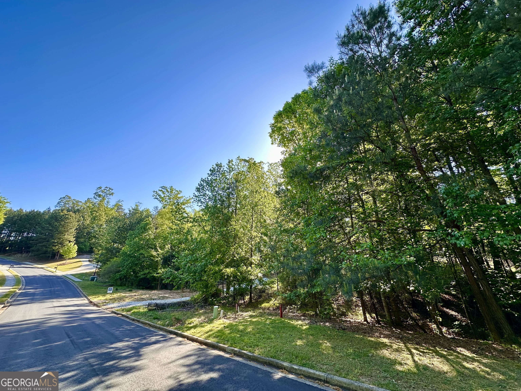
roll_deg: -2.8
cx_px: 260
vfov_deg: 85.7
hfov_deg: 102.1
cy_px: 196
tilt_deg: +21.4
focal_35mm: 14
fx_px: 211
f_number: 2.2
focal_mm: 2.22
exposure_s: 1/336
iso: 40
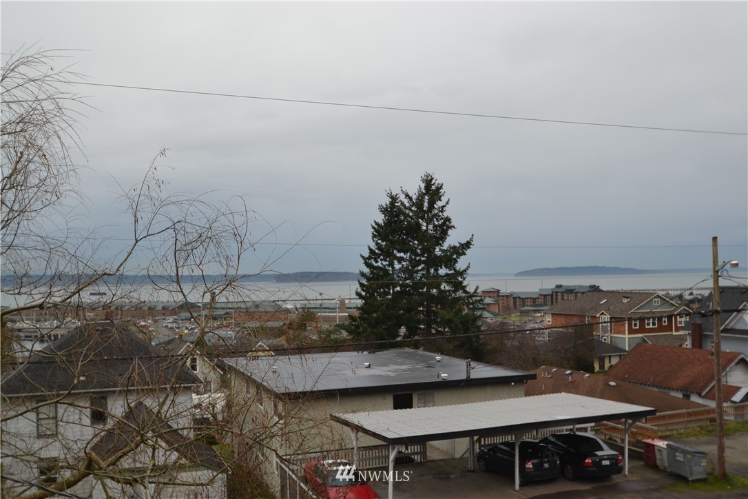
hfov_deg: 53.1
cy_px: 250
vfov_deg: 36.9
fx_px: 748
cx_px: 374
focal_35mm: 36
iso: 100
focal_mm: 24
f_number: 6.3
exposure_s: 1/160
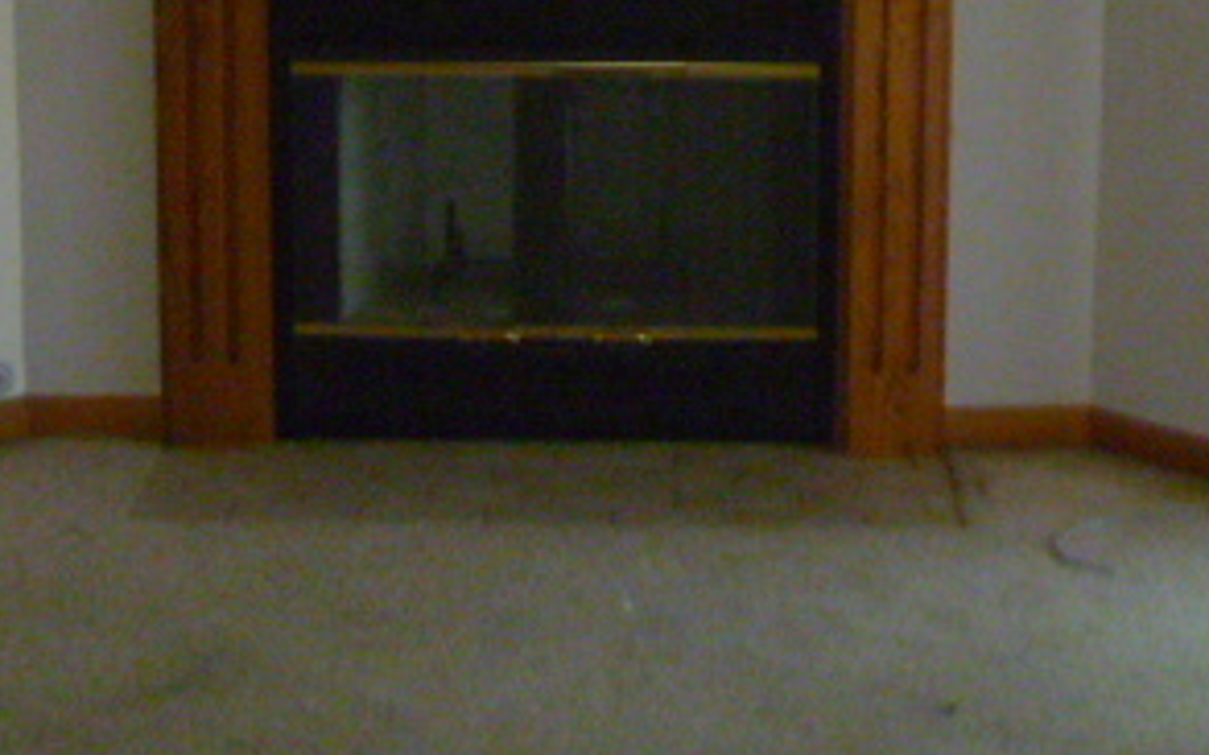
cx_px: 578
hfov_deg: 25.5
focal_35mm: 81
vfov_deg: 15.4
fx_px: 2668
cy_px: -198
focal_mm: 6.3
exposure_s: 1/60
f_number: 3.5
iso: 640
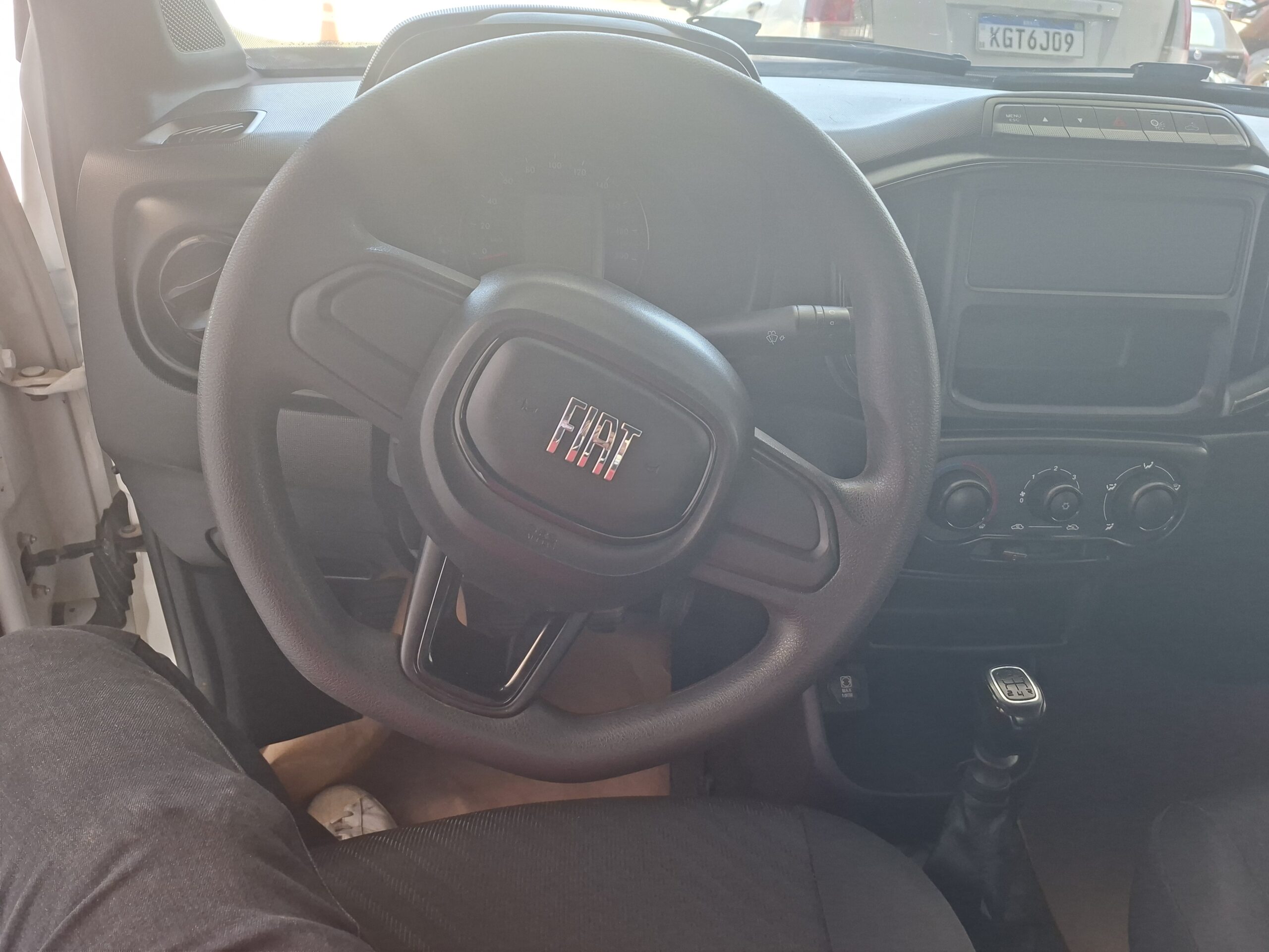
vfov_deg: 58.9
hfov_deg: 73.9
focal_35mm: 23
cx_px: 634
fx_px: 843
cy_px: 476
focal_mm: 5.54
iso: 125
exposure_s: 1/120
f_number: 1.8
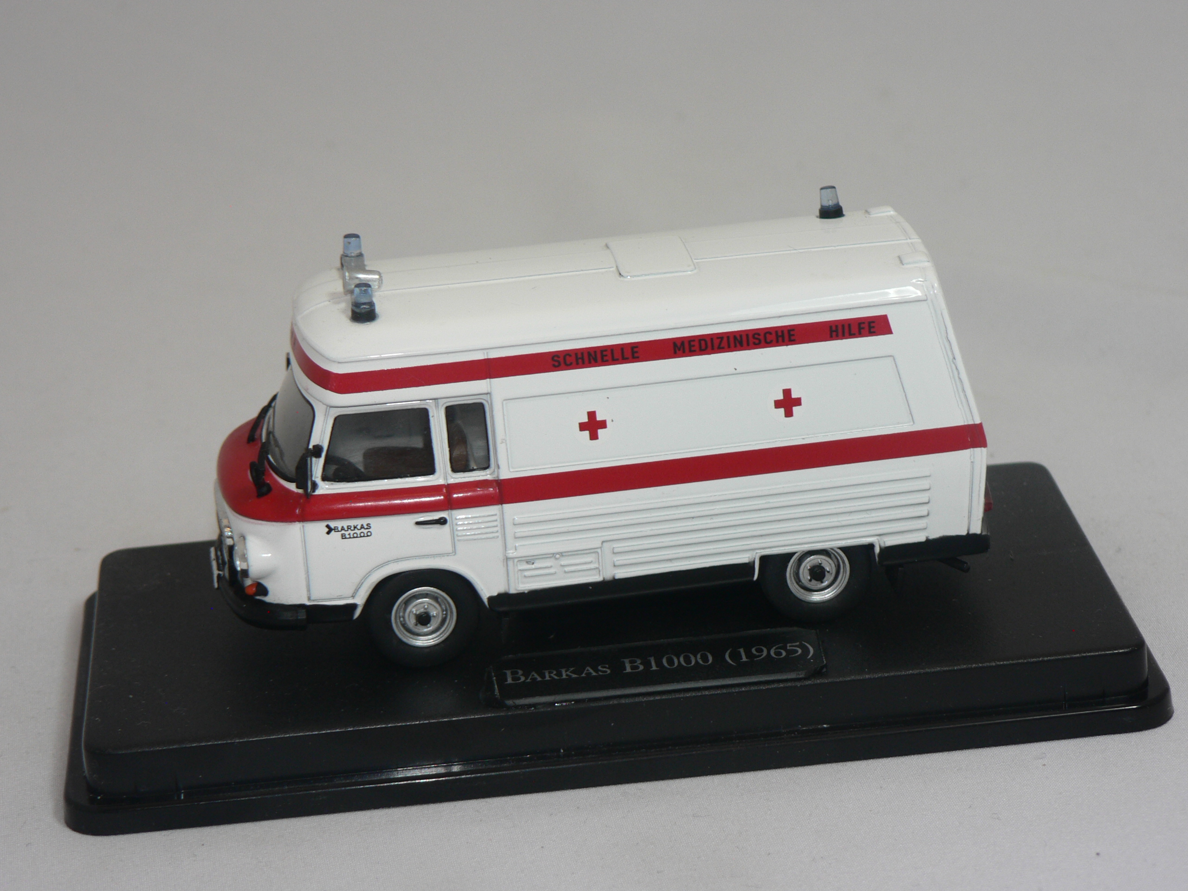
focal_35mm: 102
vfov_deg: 14.5
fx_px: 3501
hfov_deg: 19.3
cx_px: 594
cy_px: 446
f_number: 3.2
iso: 80
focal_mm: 16.9
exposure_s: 1/60
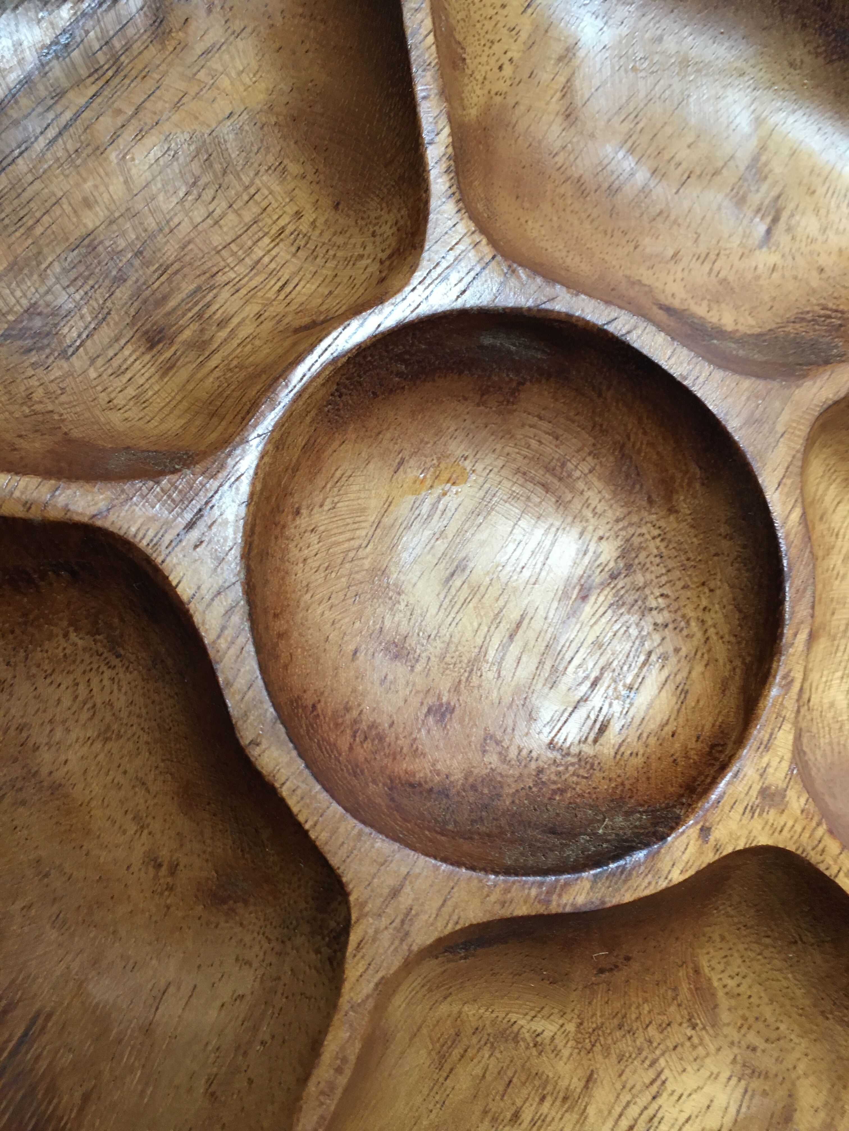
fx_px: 948
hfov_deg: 48.2
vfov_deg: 61.7
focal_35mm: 29
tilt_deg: -19.3
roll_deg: -9.9
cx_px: 424
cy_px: 566
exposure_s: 1/33
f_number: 2.2
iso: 125
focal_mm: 4.15
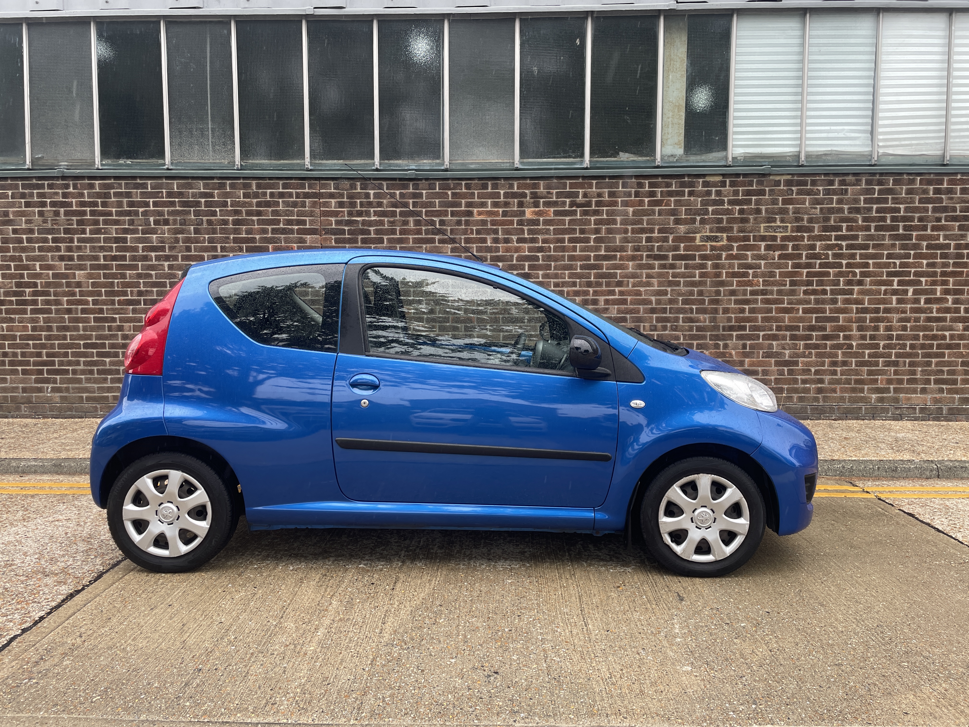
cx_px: 484
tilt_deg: -4.3
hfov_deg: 67.3
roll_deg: +0.4
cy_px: 364
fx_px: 728
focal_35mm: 26
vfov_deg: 53.1
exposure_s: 1/123
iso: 32
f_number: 1.6
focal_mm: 4.2
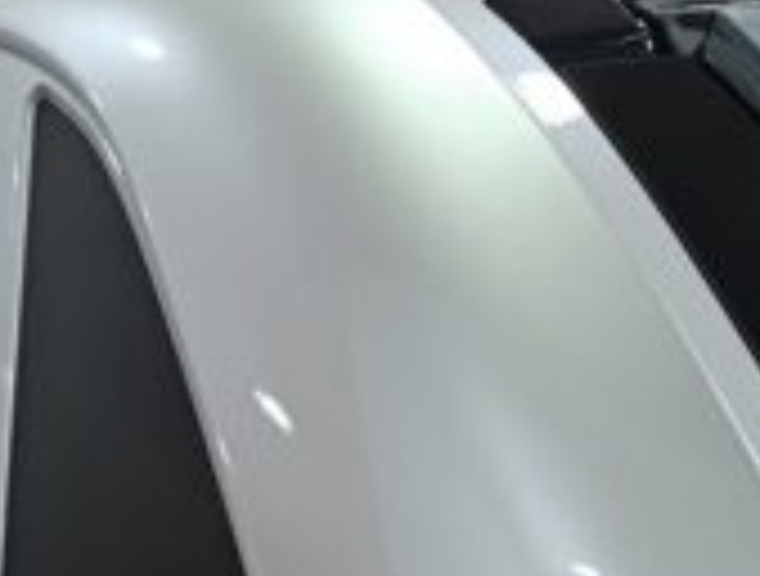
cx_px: 405
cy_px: 1190
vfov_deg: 9.9
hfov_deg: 14.1
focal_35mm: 139
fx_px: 3063
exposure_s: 1/100
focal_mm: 6.11
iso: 342
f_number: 1.65
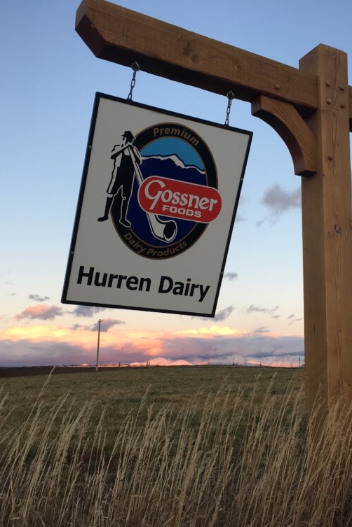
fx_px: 601
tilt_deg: +9.8
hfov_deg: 32.2
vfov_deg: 47.4
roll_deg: -1.7
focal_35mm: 41
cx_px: 254
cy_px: 268
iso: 32
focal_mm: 4.15
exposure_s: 1/120
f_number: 2.2
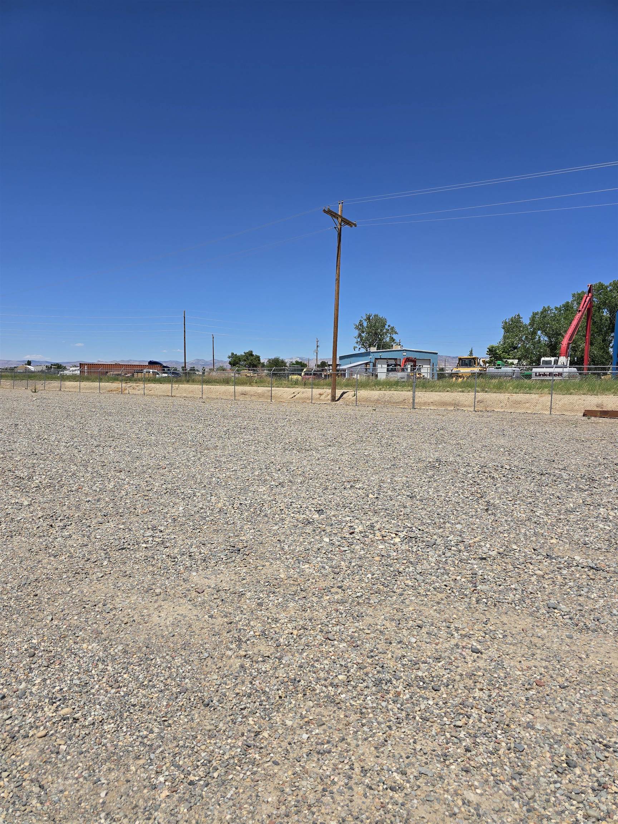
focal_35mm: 23
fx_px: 547
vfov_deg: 73.9
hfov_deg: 58.9
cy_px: 412
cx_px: 309
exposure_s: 1/1208
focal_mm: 6.3
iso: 12
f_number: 1.7
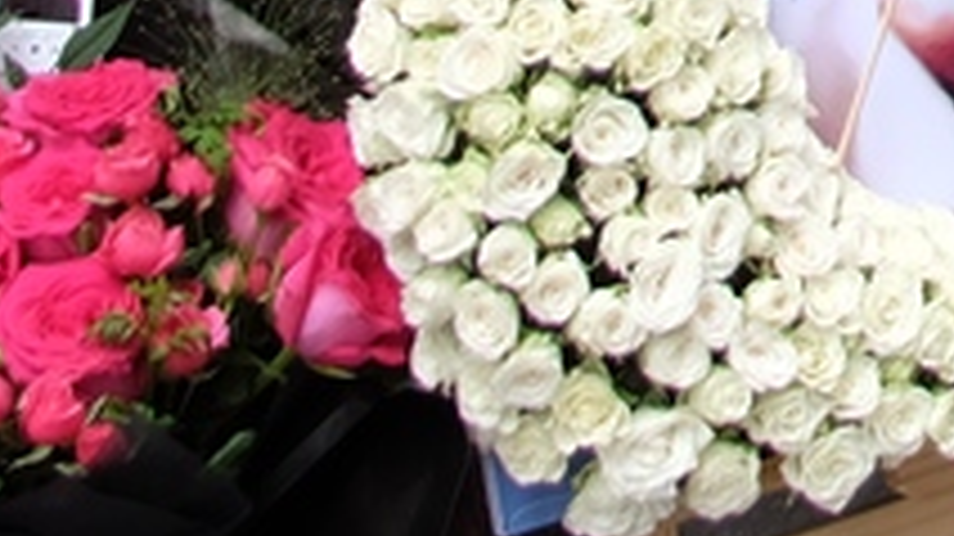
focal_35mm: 154
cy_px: -1221
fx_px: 3894
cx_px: 1642
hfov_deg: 12.8
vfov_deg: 6.9
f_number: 4
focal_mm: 17
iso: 400
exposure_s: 1/56
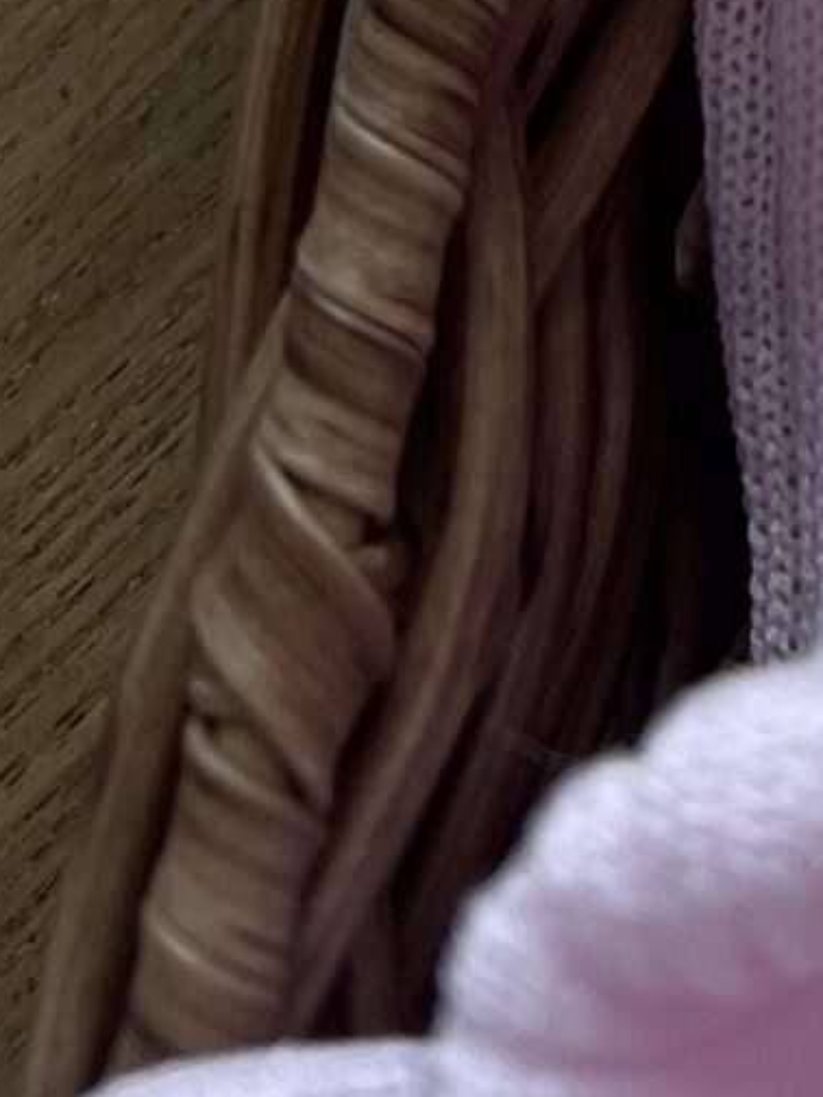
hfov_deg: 9.9
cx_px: 1955
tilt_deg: -69.5
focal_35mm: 132
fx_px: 4184
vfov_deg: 12.0
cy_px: -1548
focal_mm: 5.7
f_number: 1.5
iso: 50
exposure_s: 1/604
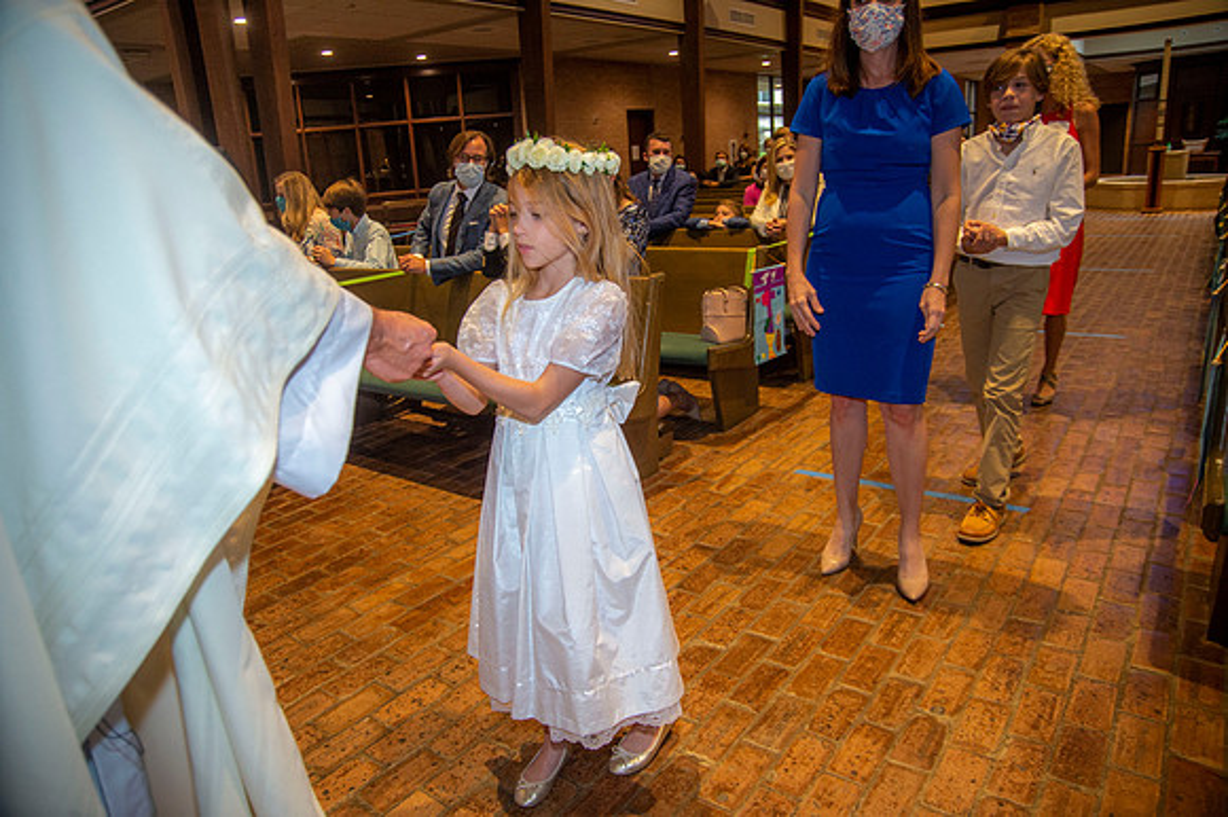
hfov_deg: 73.8
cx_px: 614
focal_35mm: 24
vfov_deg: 53.1
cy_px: 408
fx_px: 818
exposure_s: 1/125
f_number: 4.5
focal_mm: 24
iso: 1600
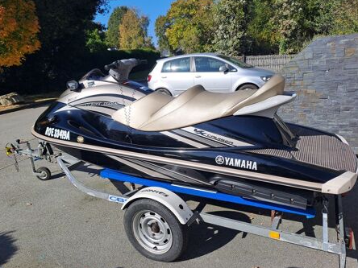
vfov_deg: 51.3
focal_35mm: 27
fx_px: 279
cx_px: 174
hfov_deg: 65.3
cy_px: 138
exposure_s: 1/1094
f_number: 1.8
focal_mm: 4.65
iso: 32
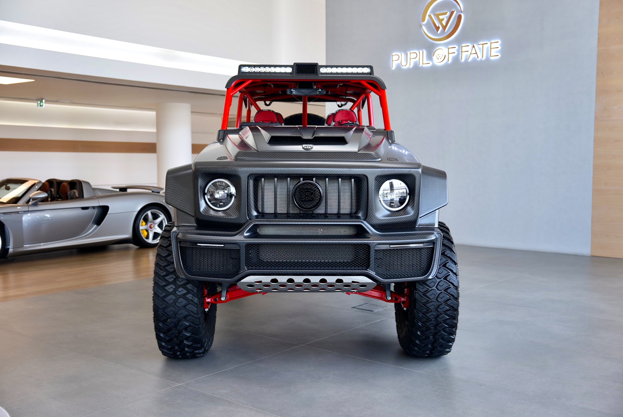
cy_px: 208
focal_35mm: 39
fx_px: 675
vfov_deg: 34.3
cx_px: 312
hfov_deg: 49.5
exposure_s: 1/80
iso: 100
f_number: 2.8
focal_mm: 39
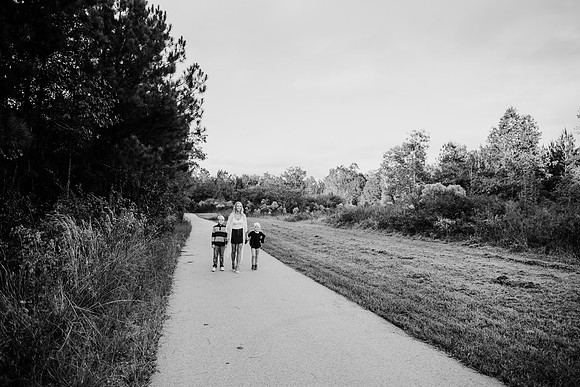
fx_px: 387
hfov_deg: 73.7
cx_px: 290
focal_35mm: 24
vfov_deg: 53.2
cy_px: 194
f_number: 2.5
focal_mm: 24
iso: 250
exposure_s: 1/1250
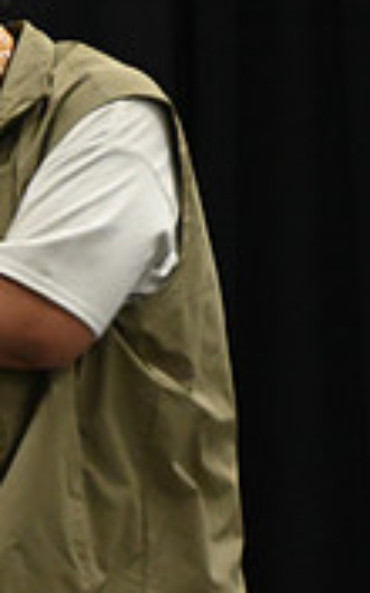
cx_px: -585
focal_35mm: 1076
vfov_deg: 2.0
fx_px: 17360
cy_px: 303
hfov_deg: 1.2
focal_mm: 320
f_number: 6.3
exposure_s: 1/250
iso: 8000
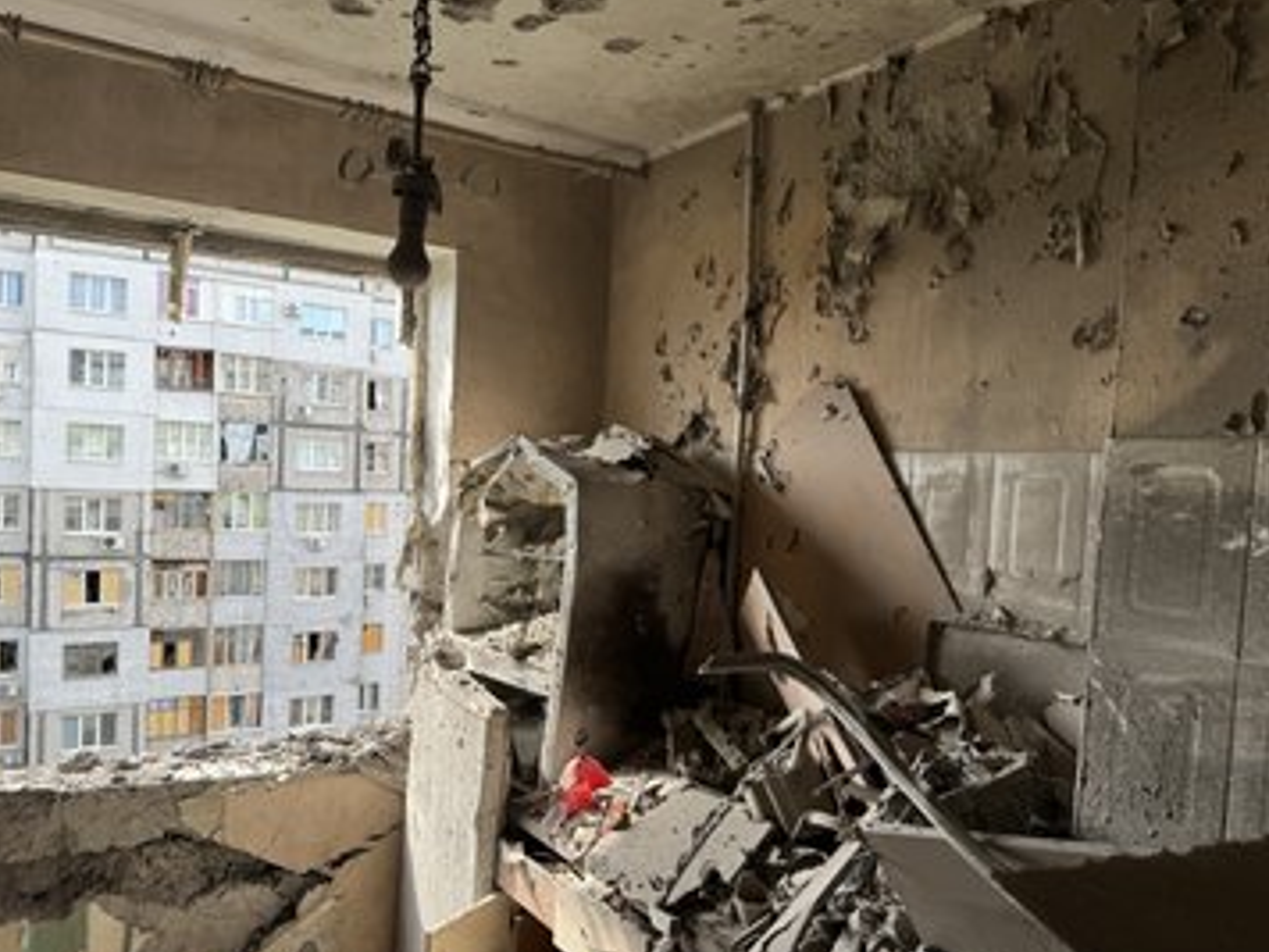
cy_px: 513
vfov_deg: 51.3
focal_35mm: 27
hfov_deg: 65.1
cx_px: 563
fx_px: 990
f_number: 1.78
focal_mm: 6.86
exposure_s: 1/925
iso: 80
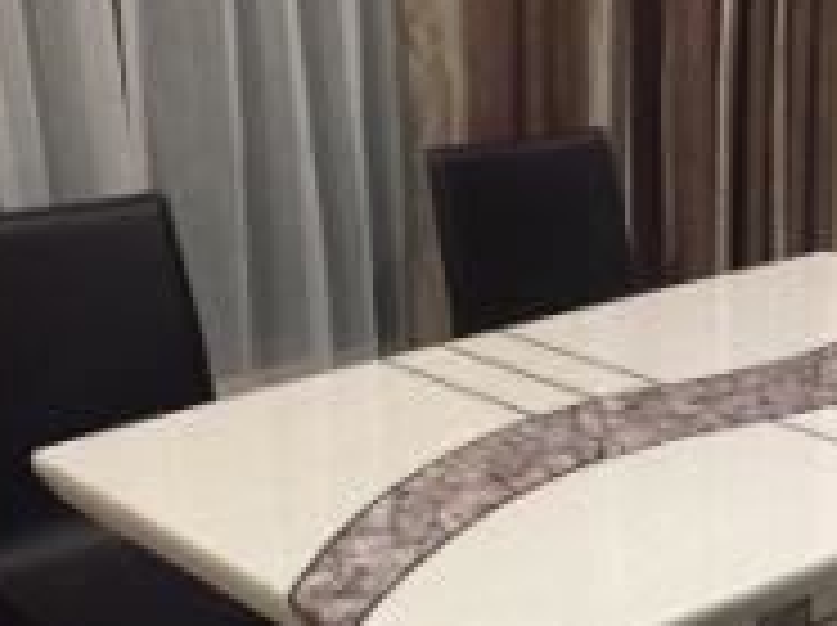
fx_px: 1690
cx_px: 662
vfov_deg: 20.9
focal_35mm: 70
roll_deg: -1.4
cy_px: 441
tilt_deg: -20.0
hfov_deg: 27.3
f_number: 2.2
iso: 250
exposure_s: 1/33
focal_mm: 4.15
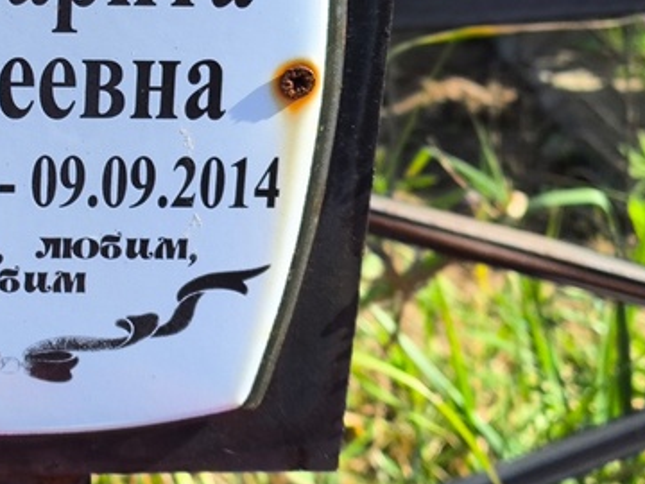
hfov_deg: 17.4
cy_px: 108
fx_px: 2068
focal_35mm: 111
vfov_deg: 13.3
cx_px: 40
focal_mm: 4.71
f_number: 1.7
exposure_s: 1/550
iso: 50
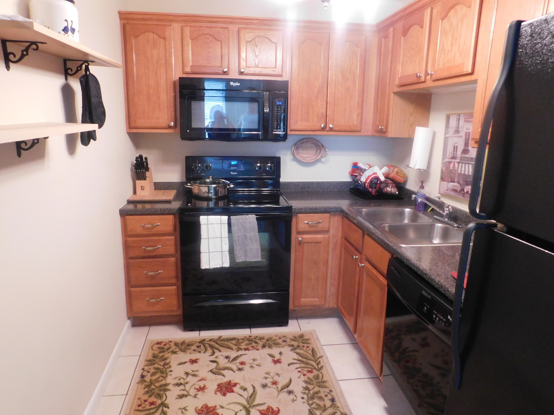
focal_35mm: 24
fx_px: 384
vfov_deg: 56.8
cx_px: 274
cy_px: 203
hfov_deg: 71.6
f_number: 3
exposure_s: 1/13
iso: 400
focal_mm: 4
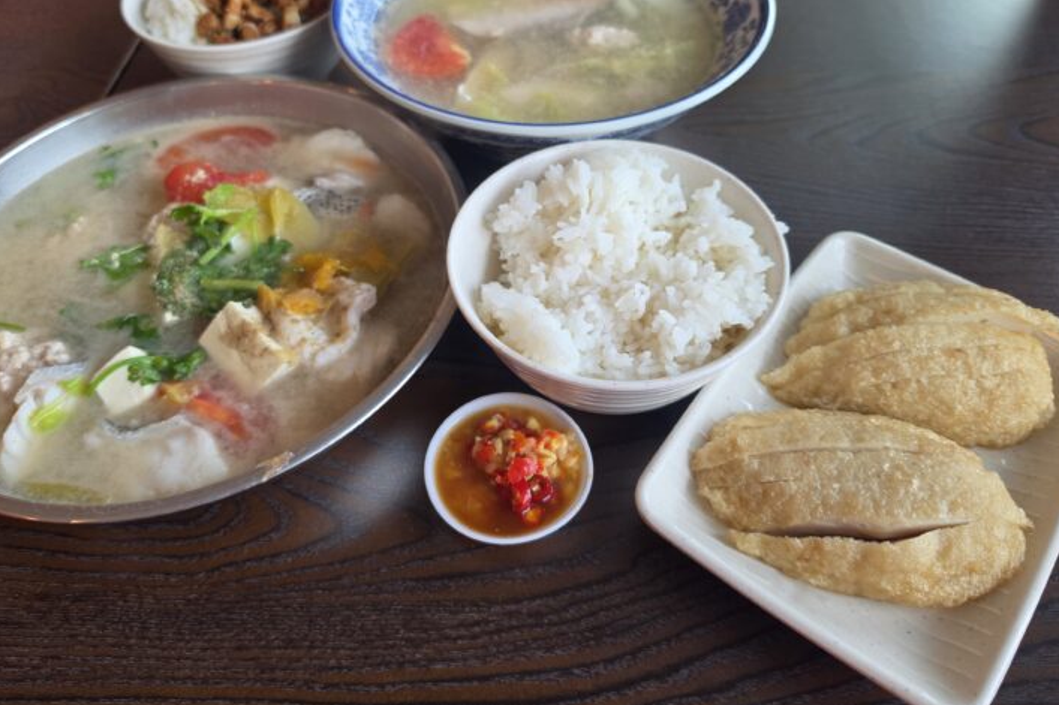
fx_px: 765
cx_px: 497
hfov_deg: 69.3
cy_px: 284
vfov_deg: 49.2
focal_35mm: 26
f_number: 1.4
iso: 100
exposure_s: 1/100
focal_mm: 6.5
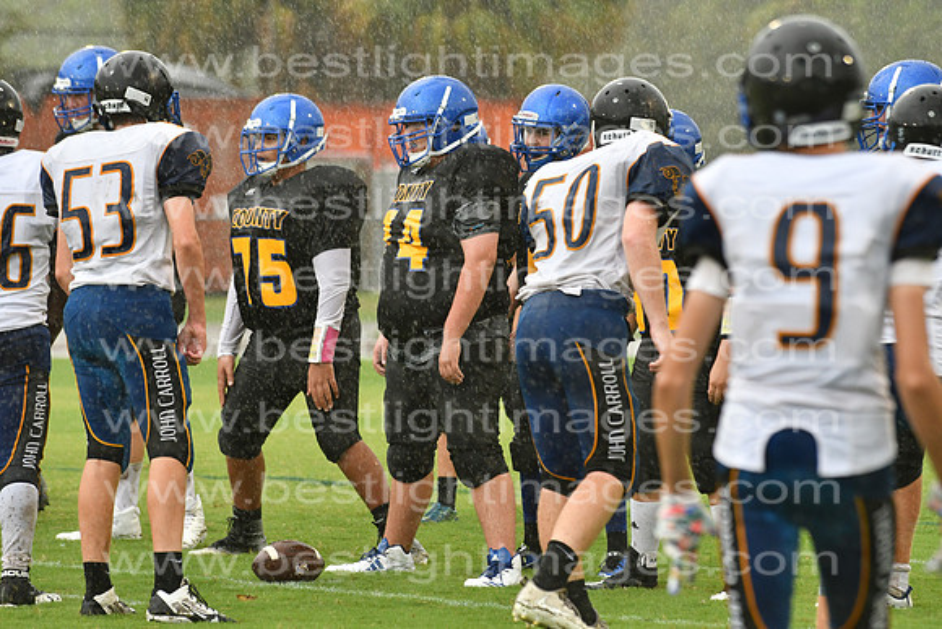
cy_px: 314
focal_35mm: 210
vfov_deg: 6.5
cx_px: 471
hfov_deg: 9.8
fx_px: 5496
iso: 1000
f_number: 4.5
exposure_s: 1/640
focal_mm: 140
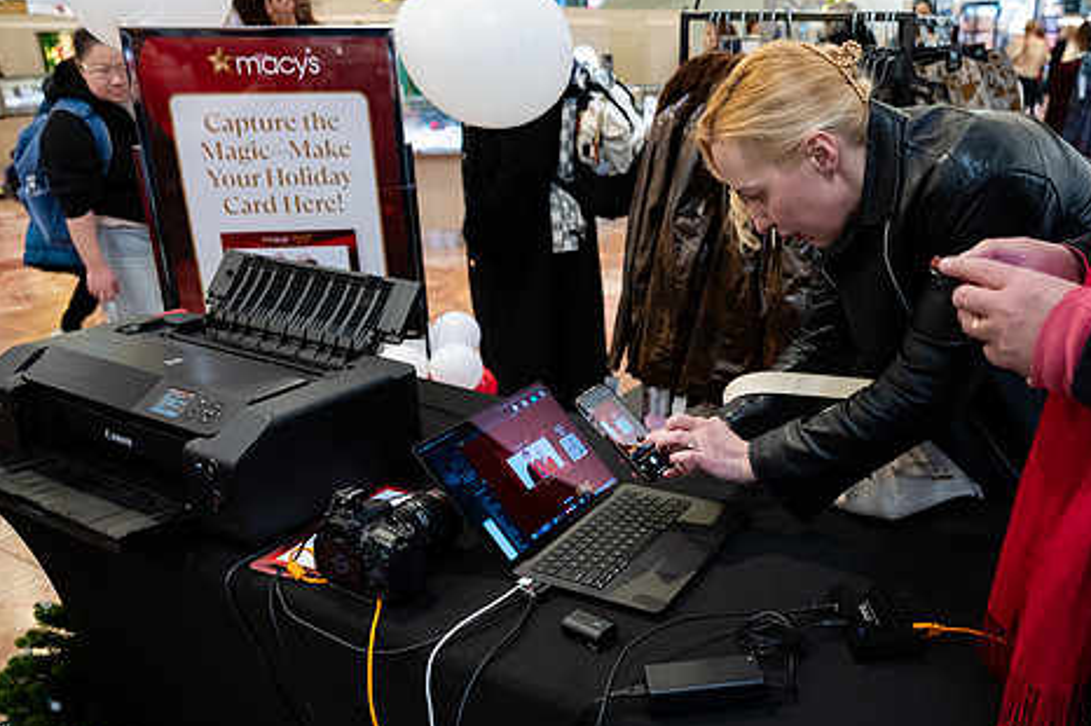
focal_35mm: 31
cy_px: 388
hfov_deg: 59.6
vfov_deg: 42.2
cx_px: 674
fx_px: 939
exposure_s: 1/160
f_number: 3.2
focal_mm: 24
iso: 1000
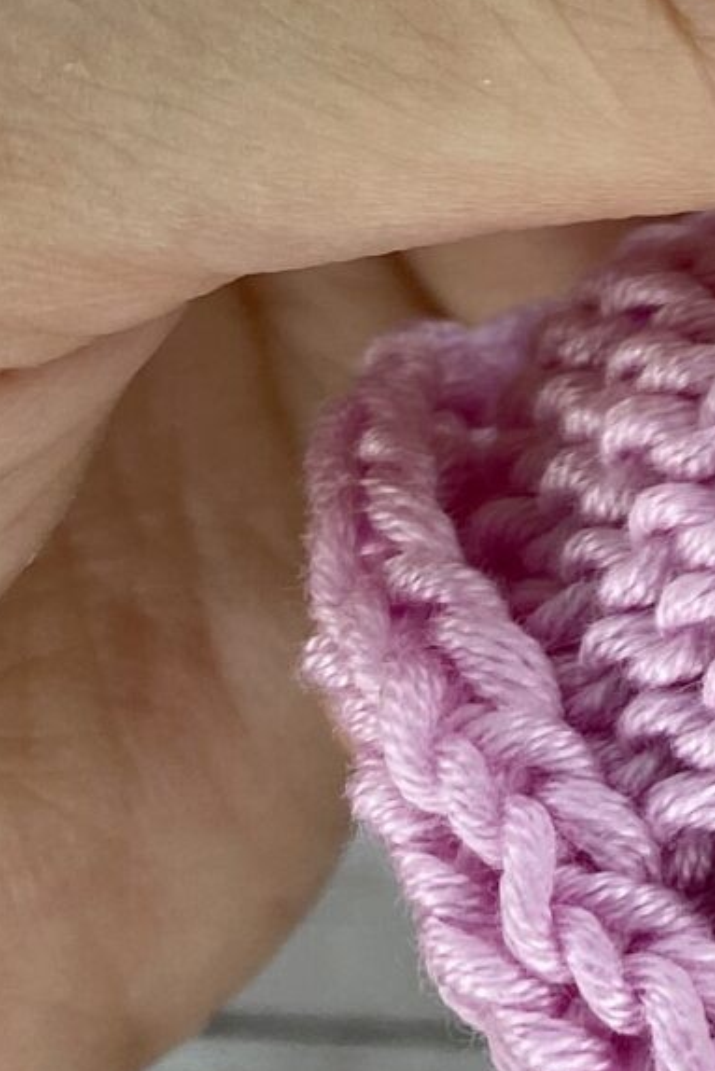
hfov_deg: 9.5
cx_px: 2080
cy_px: -278
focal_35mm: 116
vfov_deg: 16.7
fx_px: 3453
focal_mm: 4.25
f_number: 1.8
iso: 32
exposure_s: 1/122
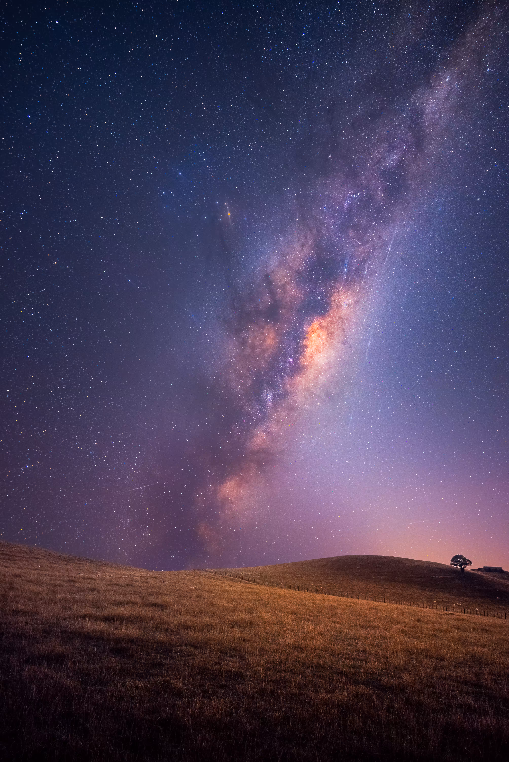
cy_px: 381
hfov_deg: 64.6
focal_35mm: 19
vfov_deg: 86.9
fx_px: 403
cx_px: 254
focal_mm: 19
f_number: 4
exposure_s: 181
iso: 500
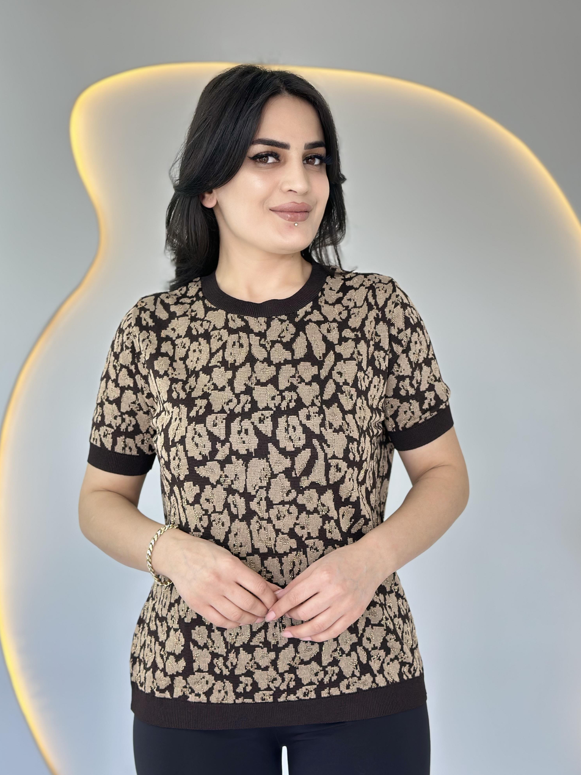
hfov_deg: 29.7
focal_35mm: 49
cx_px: 286
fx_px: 1097
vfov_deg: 38.9
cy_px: 388
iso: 64
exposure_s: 1/105
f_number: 1.78
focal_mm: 6.86
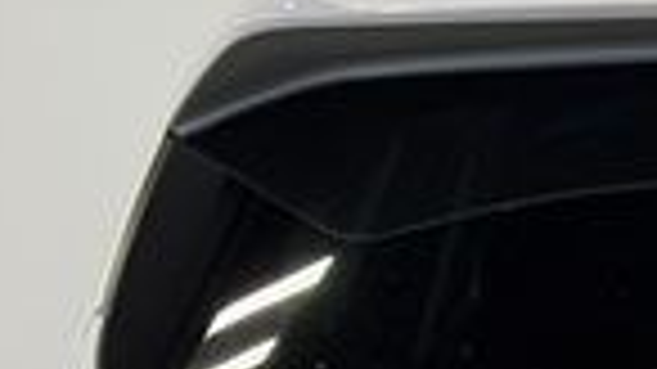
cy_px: 837
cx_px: 994
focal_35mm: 230
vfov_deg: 5.1
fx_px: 4005
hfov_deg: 9.1
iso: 64
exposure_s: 1/333
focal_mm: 6.76
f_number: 1.78
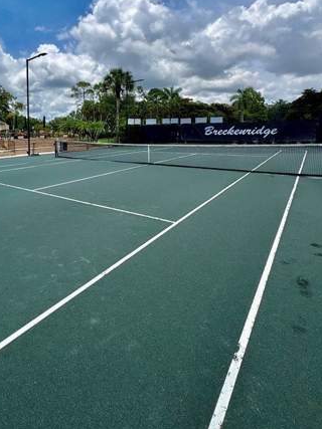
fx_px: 261
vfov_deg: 77.1
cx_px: 99
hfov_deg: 61.3
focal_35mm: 21
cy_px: 152
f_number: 2.2
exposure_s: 1/2874
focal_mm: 2.22
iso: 50
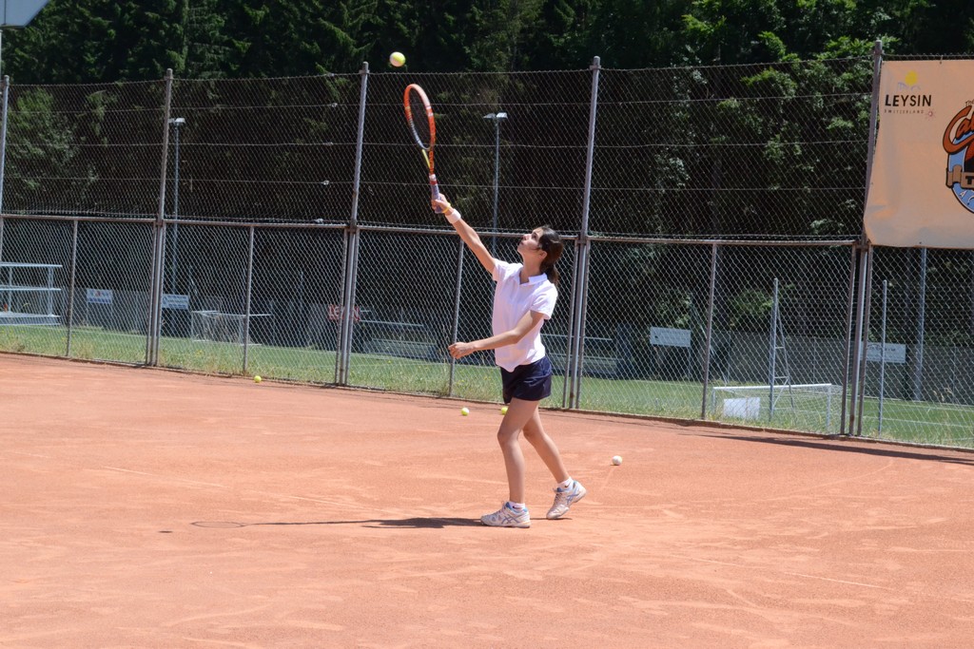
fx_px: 2232
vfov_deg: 16.6
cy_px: 324
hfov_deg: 24.6
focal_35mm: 82
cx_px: 487
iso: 1600
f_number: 14
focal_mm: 55
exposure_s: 1/800
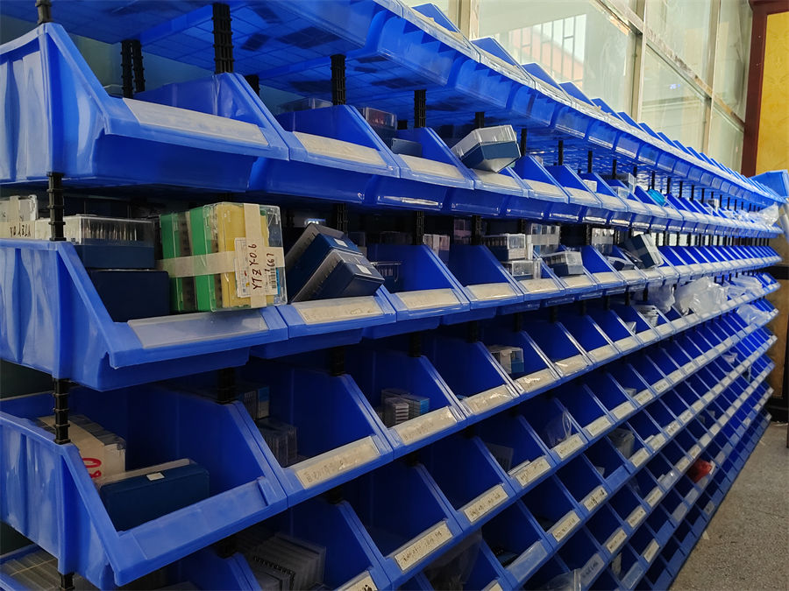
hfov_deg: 65.3
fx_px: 615
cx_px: 394
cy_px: 296
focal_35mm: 27
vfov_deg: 51.4
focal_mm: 5.52
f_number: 1.9
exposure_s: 1/33
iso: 400
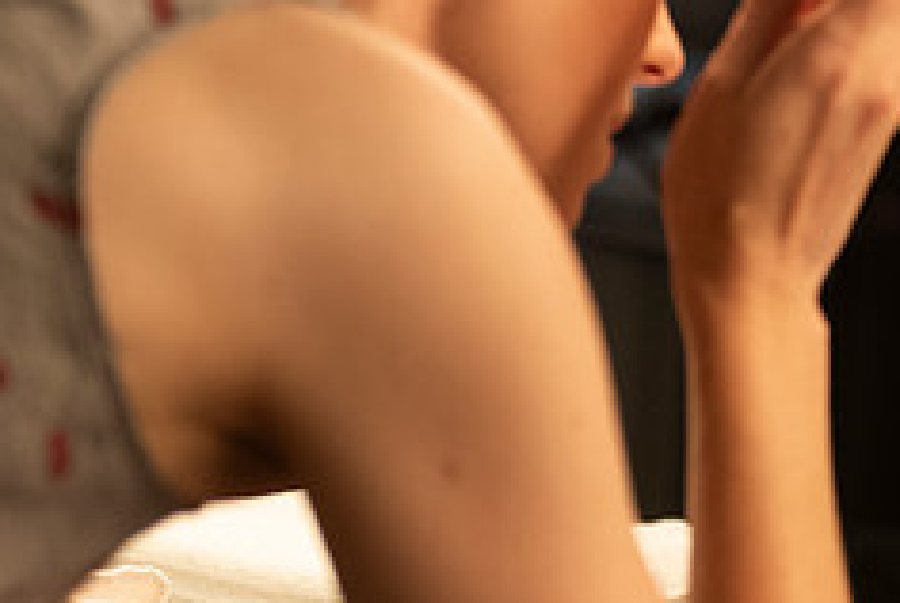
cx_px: 915
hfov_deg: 12.5
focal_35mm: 162
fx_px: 4055
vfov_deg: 8.5
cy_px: 52
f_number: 3.2
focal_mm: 66
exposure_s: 1/400
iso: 1600
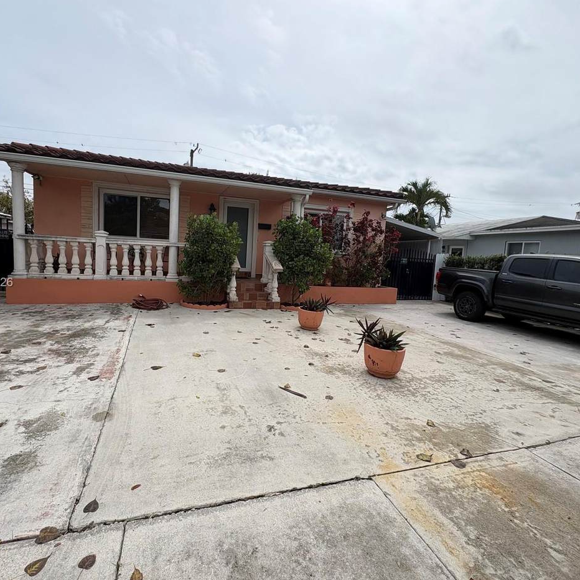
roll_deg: -2.5
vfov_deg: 84.0
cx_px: 256
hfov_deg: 83.6
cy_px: 283
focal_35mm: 17
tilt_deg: -5.2
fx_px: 322
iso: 40
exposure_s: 1/2273
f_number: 2.2
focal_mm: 2.22
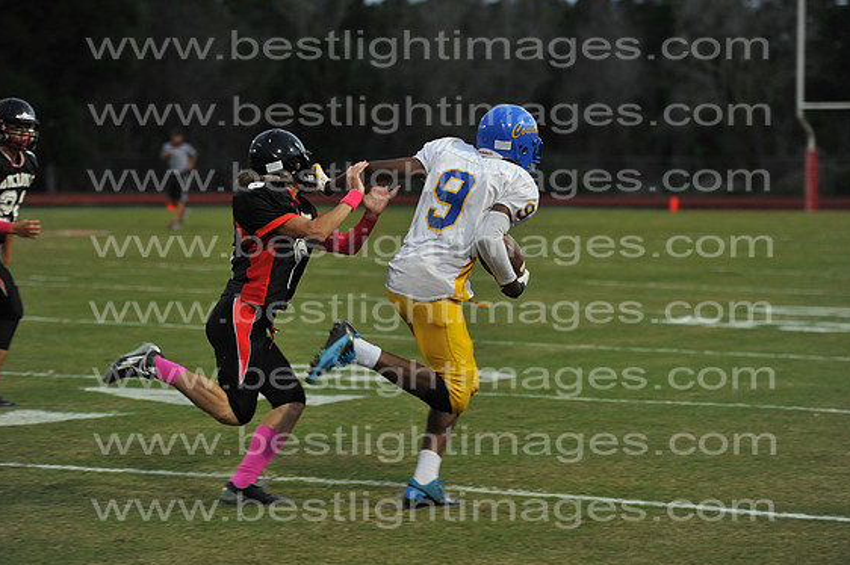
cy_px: 279
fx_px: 2973
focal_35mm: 126
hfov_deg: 16.3
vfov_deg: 10.9
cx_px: 434
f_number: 3.2
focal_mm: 122
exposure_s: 1/400
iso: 1600
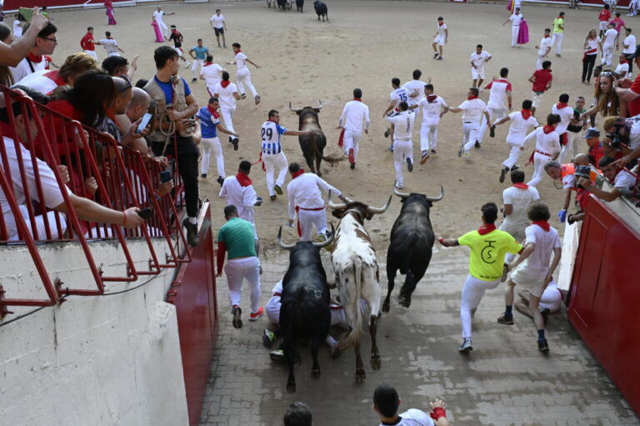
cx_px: 320
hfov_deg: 54.5
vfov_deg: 37.8
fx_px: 622
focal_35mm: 35
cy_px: 213
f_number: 11
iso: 3200
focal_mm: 35
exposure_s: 1/500
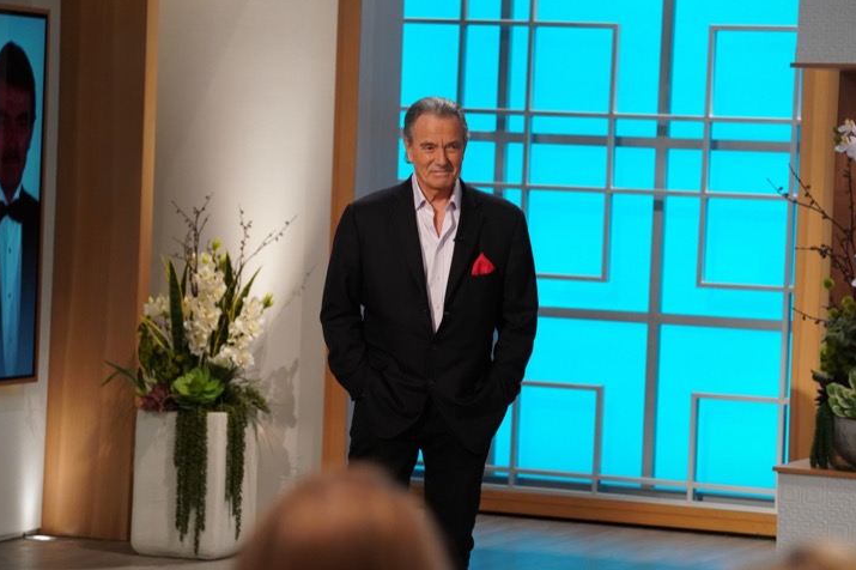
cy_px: 286
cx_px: 423
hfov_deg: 14.1
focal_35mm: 146
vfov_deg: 9.4
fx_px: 3470
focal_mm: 143
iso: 6400
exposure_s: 1/320
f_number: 5
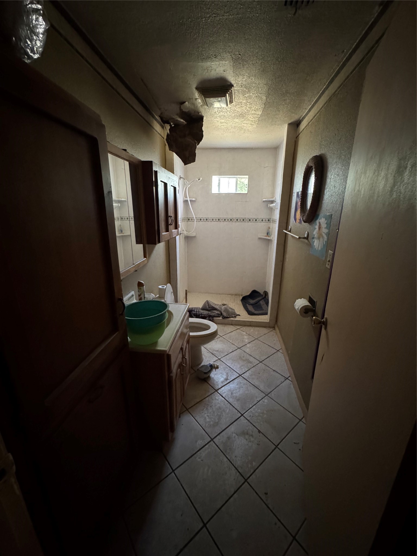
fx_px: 225
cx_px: 208
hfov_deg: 85.7
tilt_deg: -17.3
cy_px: 278
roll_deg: -0.4
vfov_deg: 102.1
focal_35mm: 14
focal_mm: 2.22
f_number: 2.2
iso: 1250
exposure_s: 1/41
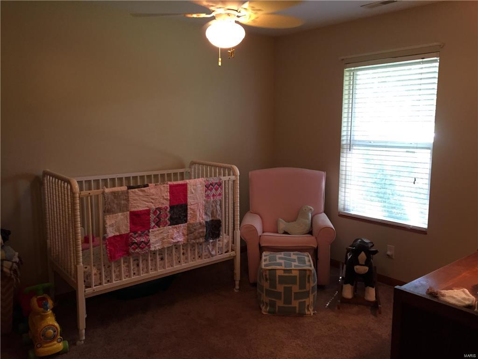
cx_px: 239
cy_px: 180
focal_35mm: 29
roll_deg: -0.7
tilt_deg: -8.9
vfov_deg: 48.2
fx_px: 400
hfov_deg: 61.7
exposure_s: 1/30
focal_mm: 4.15
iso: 125
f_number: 2.2
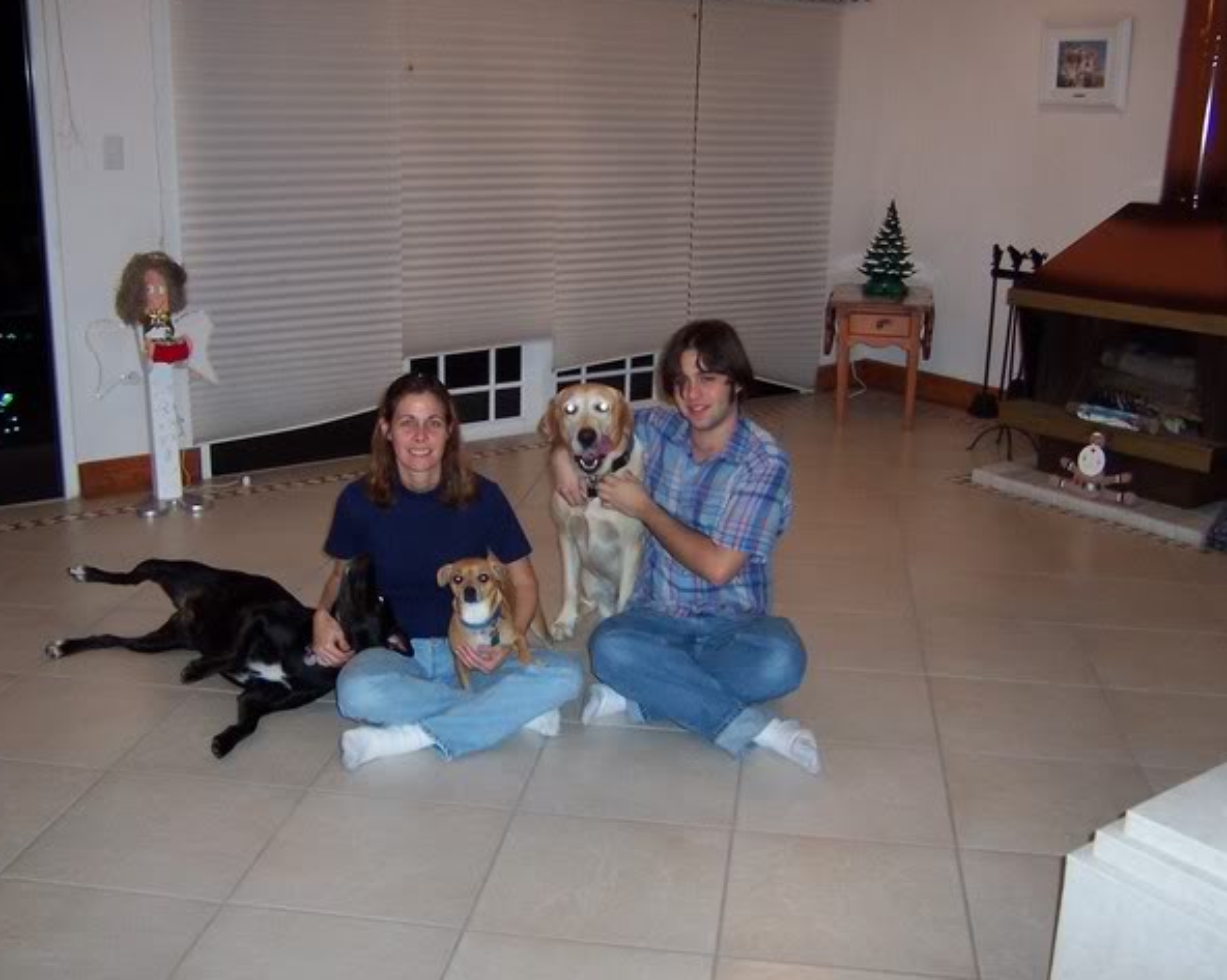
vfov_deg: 39.1
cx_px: 601
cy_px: 485
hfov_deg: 48.0
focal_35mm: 38
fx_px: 1379
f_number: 2.4
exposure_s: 1/60
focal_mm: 5.6
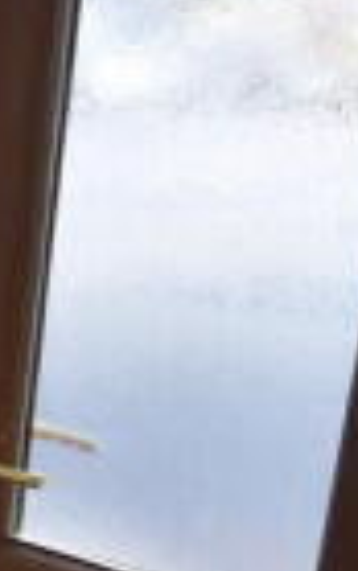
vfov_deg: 25.9
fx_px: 1238
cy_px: 351
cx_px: -418
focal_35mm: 79
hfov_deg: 13.4
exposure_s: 1/200
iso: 400
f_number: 7.1
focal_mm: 11
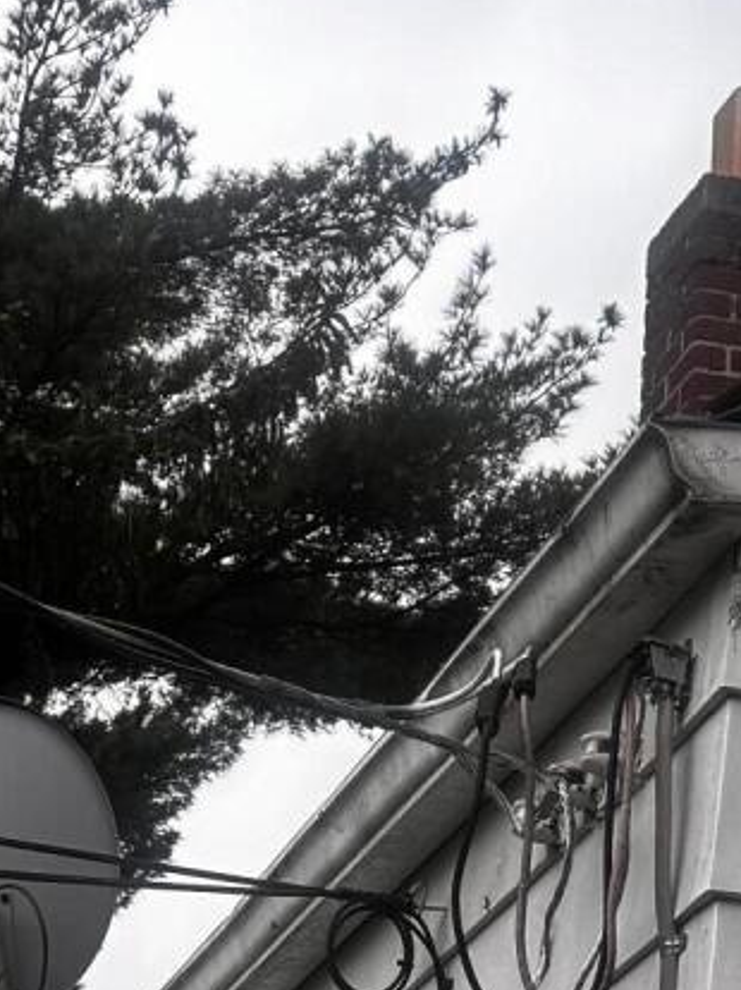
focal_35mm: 116
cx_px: 167
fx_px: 3314
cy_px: 1939
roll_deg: -1.9
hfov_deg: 12.7
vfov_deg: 14.3
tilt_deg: -1.5
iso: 80
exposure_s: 1/802
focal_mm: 6.76
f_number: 1.78
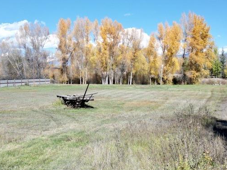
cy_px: 75
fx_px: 321
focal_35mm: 49
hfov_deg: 38.9
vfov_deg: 29.6
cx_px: 111
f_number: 1.7
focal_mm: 6.72
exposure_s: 1/2500
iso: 110
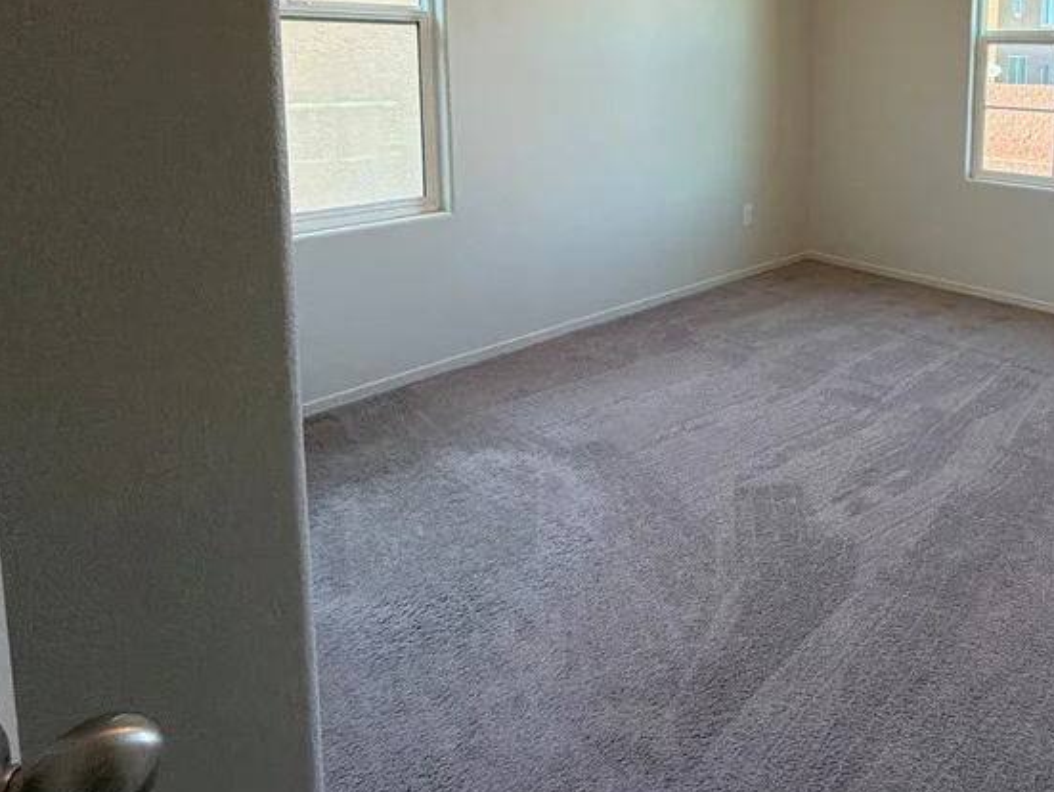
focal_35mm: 26
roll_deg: -1.0
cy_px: 145
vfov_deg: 49.6
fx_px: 792
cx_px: 819
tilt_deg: -7.3
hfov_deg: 62.5
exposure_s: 1/120
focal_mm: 2.22
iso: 250
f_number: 2.2
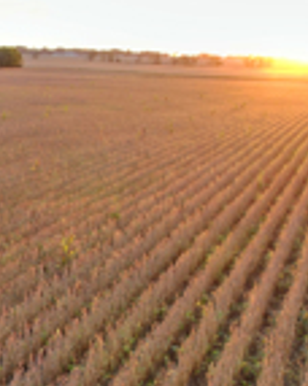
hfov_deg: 19.9
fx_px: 742
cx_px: -168
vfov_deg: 28.1
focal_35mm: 65
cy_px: 346
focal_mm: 8.38
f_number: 2.8
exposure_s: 1/120
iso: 100
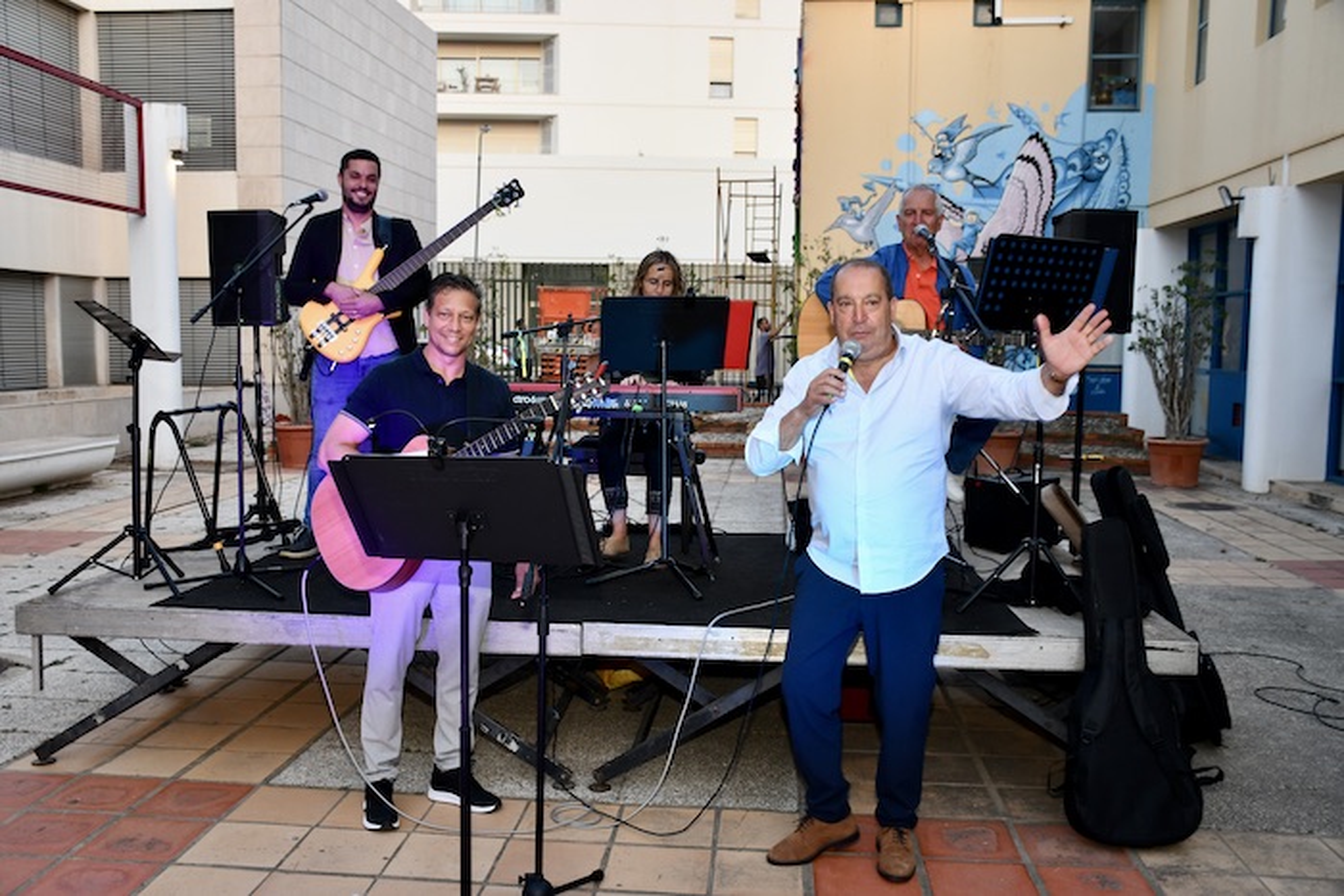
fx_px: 1232
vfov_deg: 40.0
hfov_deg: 57.2
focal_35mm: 33
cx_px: 672
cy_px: 448
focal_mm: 22
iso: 400
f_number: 4
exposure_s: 1/60
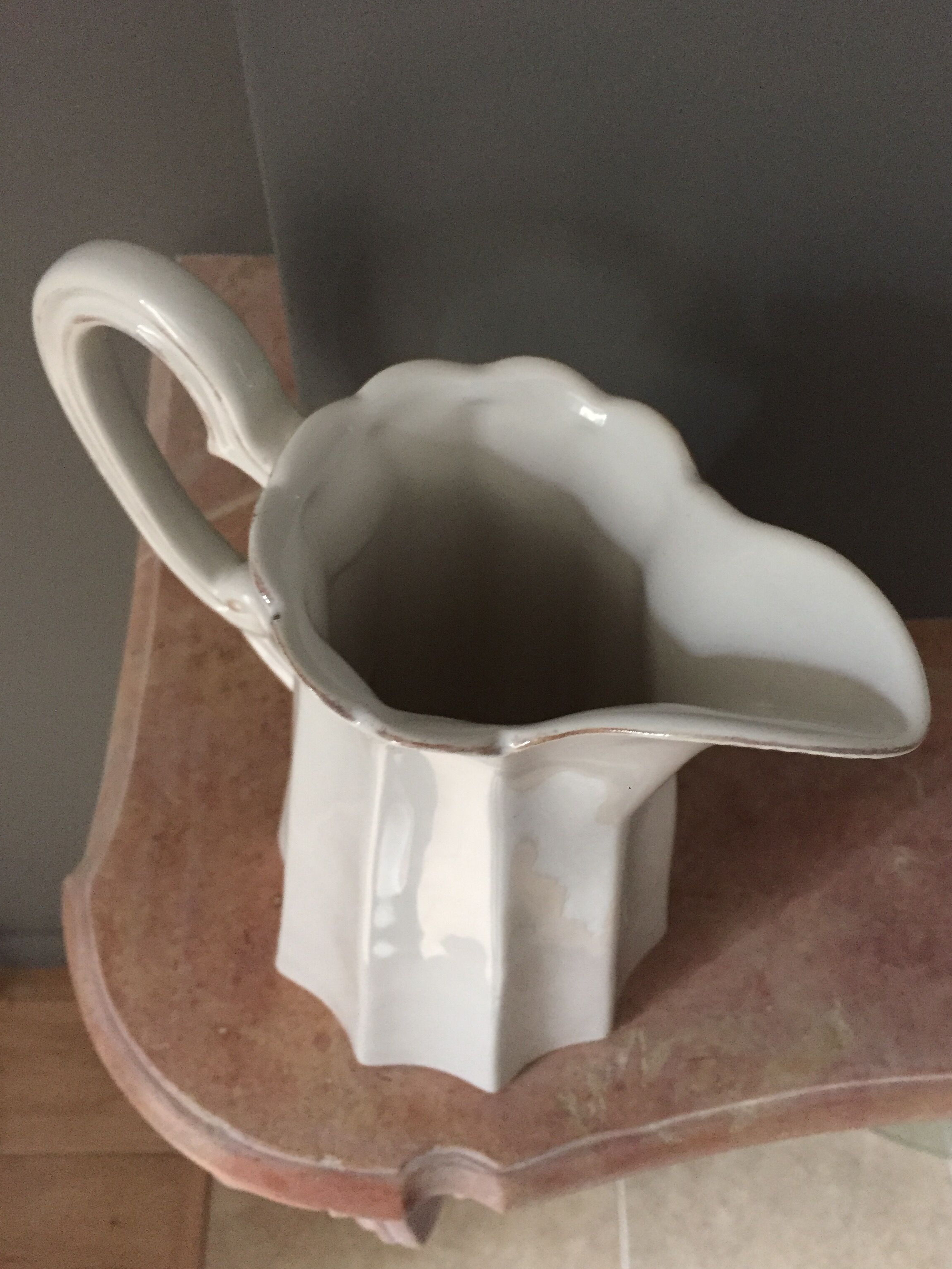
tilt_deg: -58.4
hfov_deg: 45.4
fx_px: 1137
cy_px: 628
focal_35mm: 31
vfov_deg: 58.3
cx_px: 507
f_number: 2.2
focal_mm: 4.15
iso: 250
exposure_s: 1/17
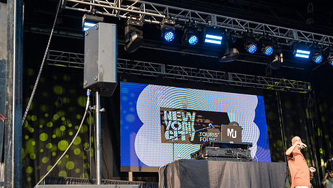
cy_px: 107
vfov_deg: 26.5
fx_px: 397
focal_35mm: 45
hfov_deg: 45.4
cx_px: 184
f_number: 3.5
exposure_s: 1/500
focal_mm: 38
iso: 500
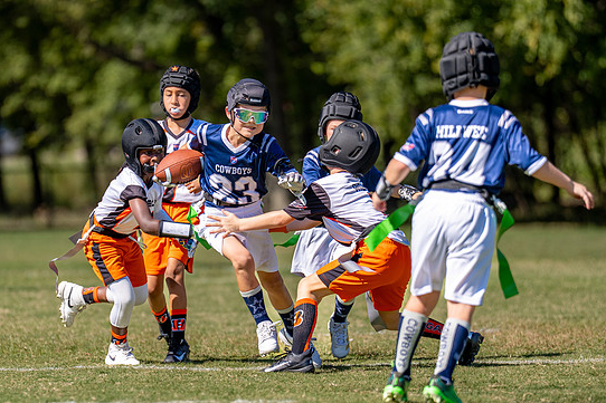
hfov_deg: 5.9
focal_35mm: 347
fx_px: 5839
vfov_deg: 4.0
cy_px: 239
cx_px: 227
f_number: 2.8
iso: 160
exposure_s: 1/3200
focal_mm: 200
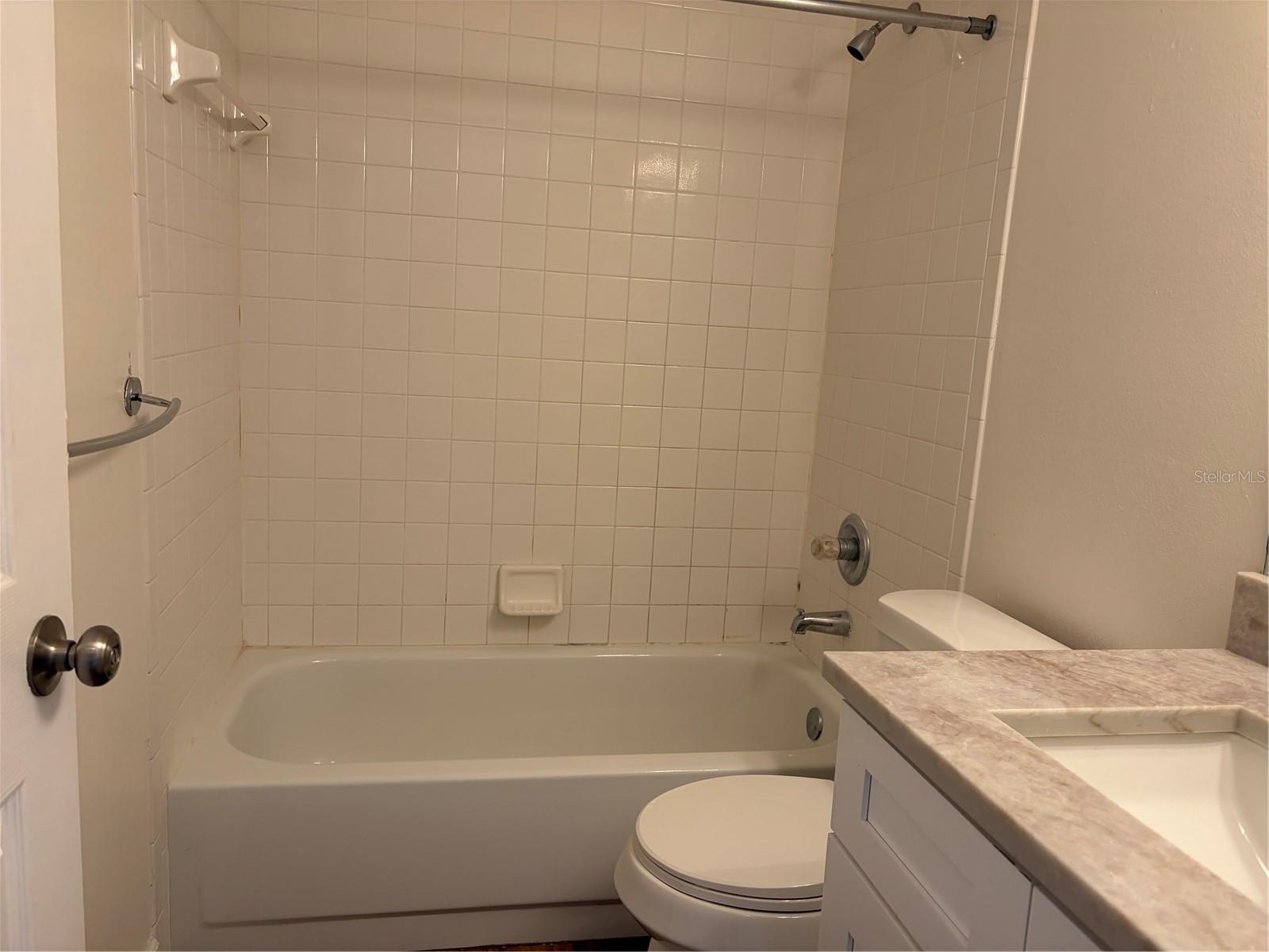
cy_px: 476
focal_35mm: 26
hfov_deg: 67.3
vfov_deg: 53.1
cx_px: 634
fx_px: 953
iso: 80
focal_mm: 5.96
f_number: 1.6
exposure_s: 1/60
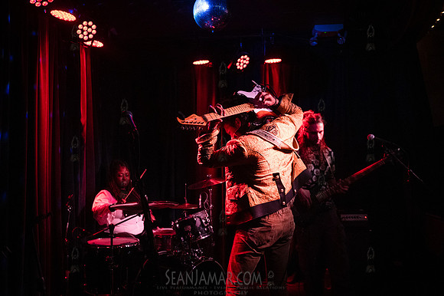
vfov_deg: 44.9
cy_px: 148
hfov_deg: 63.7
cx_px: 222
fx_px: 357
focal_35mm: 29
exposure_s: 1/320
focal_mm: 29
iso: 12800
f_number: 3.5
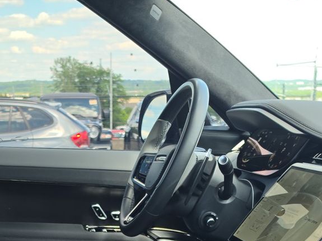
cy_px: 332
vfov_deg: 20.5
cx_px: 99
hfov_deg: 30.0
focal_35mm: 64
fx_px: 595
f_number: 1.4
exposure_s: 1/119
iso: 12
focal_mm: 6.5
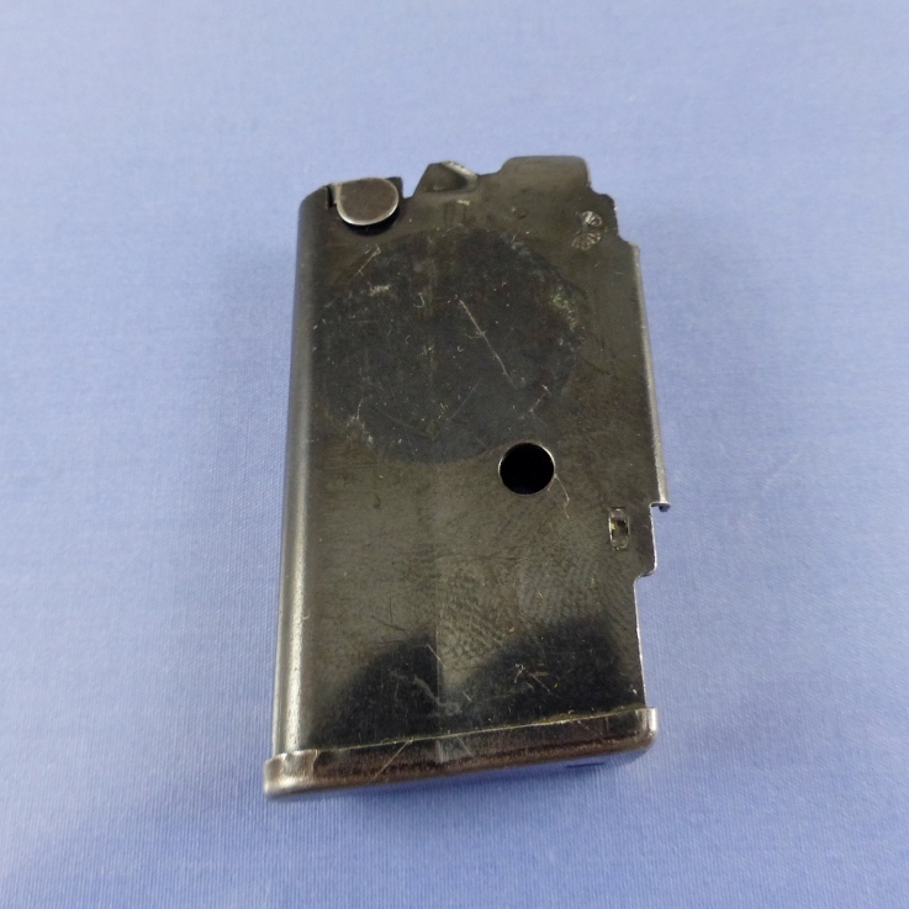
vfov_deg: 54.0
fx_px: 891
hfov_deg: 53.9
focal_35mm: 30
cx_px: 400
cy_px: 461
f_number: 2.8
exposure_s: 1/60
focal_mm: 4.5
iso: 250
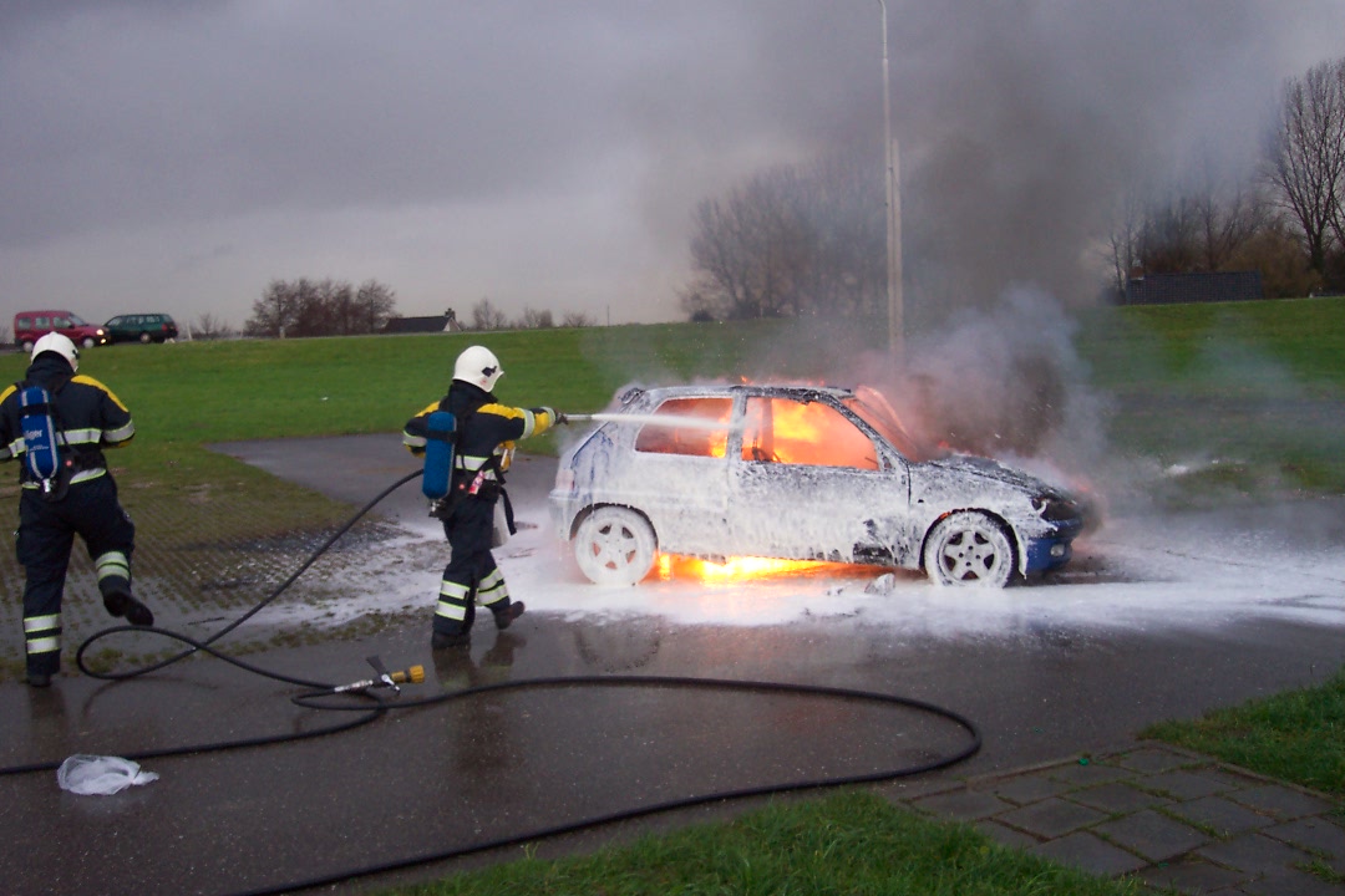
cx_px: 672
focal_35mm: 38
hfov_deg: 50.7
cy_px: 448
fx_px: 1420
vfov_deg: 35.1
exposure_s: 1/125
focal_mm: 8
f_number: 2.8
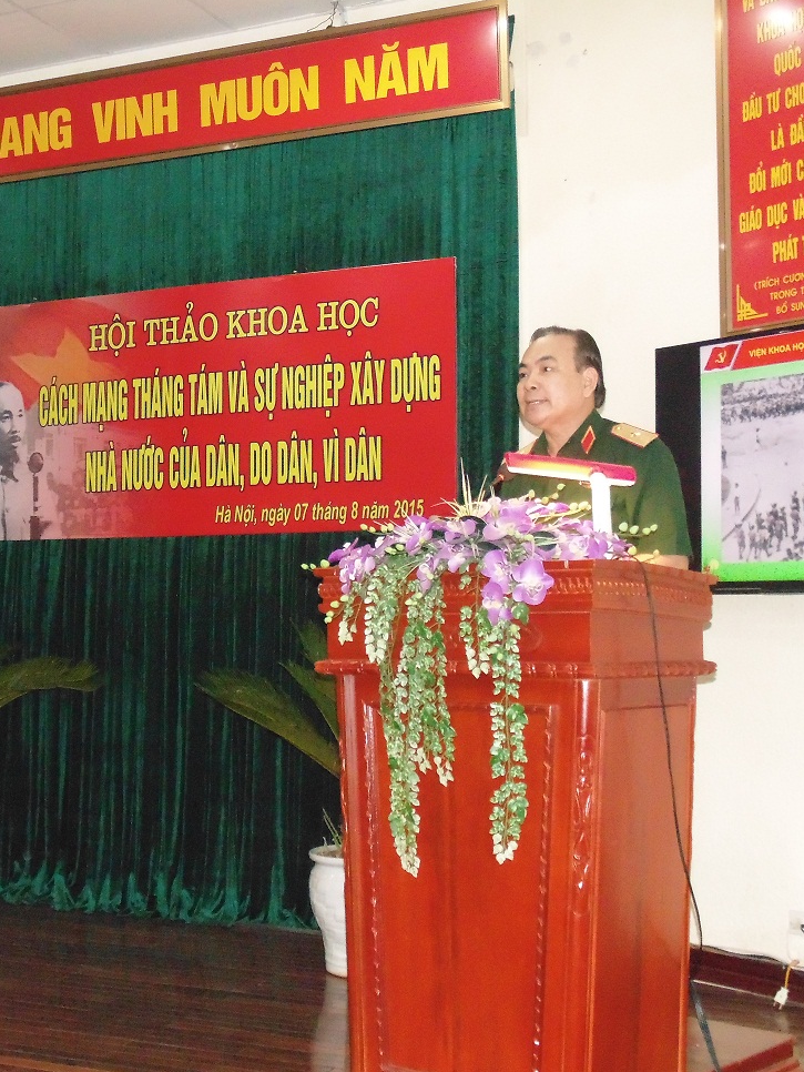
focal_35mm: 55
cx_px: 142
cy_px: 535
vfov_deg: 34.9
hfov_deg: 26.0
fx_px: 1703
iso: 800
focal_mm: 7.4
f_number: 3.6
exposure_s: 1/50
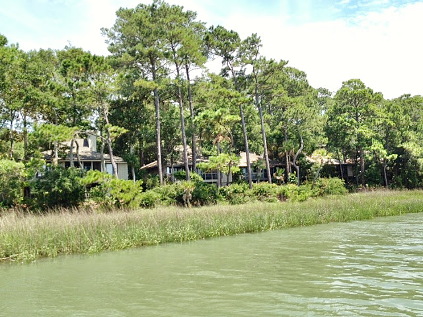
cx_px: 212
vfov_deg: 40.7
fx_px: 428
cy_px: 158
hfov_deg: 52.6
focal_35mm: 35
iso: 50
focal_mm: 4.28
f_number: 2.4
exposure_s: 1/876
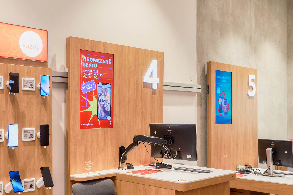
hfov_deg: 41.9
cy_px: 88
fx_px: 383
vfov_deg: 28.6
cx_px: 151
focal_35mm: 47
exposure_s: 1/30
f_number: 7.1
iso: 500
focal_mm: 24
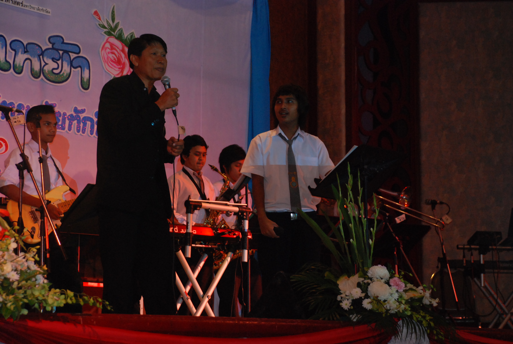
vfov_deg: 13.9
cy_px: 172
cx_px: 256
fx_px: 1414
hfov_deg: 20.6
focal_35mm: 99
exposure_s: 1/60
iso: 1000
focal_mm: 66
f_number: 5.3
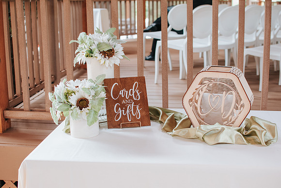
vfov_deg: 25.8
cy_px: 94
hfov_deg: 37.8
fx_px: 410
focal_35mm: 52
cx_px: 140
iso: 800
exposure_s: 1/200
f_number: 3.2
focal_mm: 35
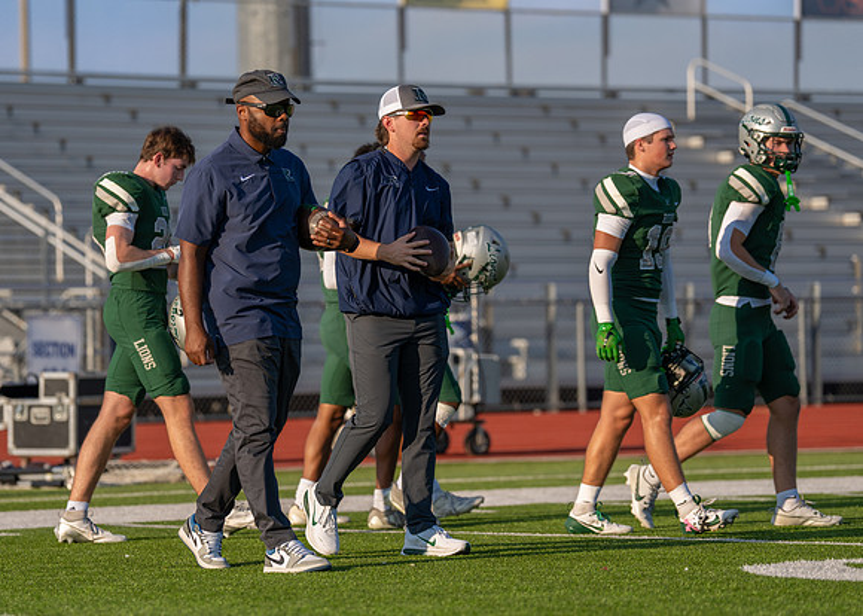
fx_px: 4061
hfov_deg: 12.1
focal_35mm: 166
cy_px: 295
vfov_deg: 8.7
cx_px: 338
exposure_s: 1/1600
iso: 100
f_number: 2.8
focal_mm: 130
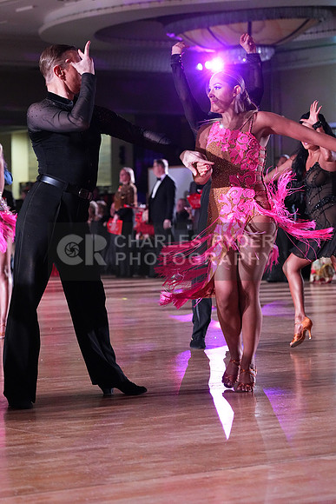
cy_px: 252
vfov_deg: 17.9
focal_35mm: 114
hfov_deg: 12.0
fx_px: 1595
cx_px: 168
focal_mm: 114
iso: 10000
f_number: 5
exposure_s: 1/400
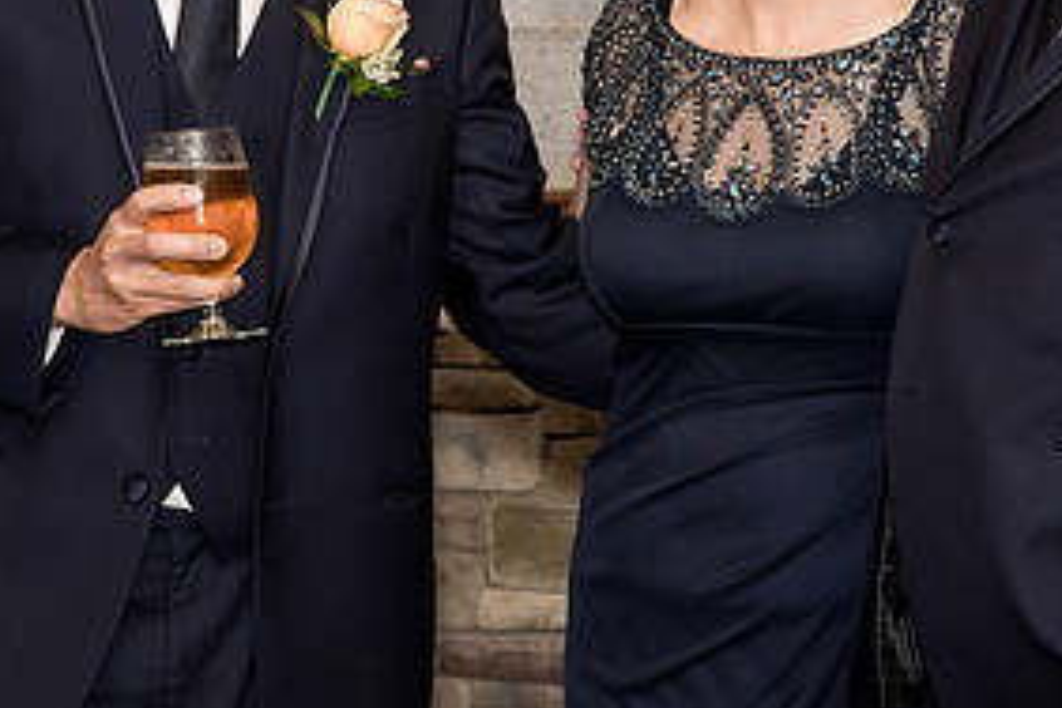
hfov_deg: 7.3
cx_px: 592
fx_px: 8348
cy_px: 86
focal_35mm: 283
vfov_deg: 4.9
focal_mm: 86
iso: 400
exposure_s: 1/160
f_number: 6.3
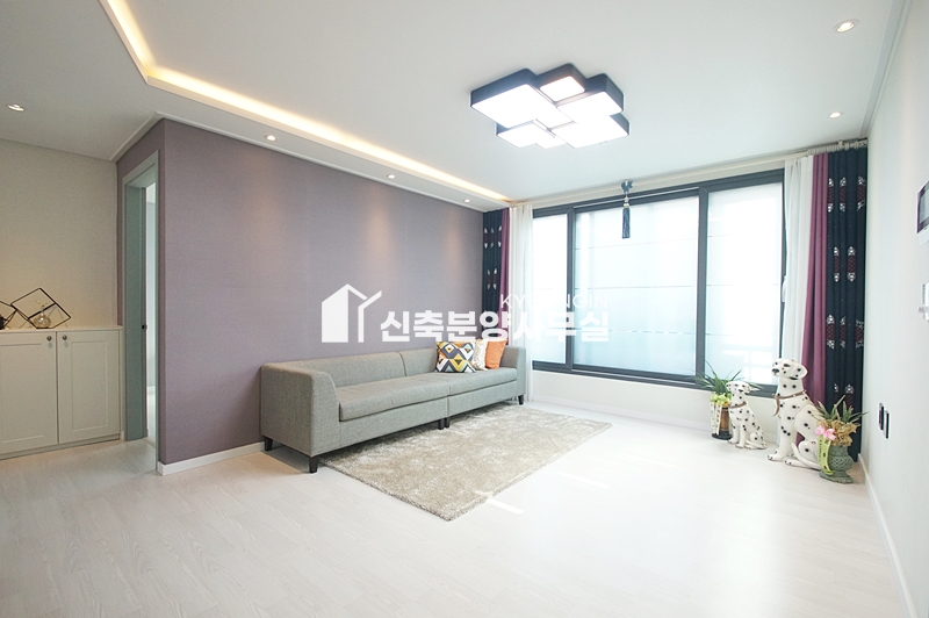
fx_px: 387
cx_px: 464
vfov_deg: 77.2
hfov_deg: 100.4
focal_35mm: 15
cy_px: 309
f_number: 6.3
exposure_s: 1/50
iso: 800
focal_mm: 10
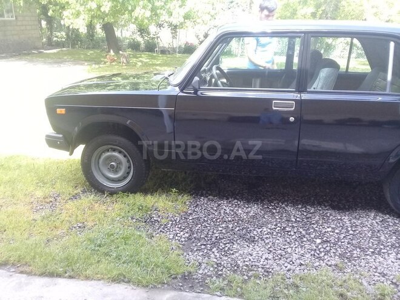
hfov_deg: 58.4
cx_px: 200
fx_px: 358
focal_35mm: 31
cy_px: 150
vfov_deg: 45.4
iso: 64
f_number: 2.2
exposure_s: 1/100
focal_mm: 3.3
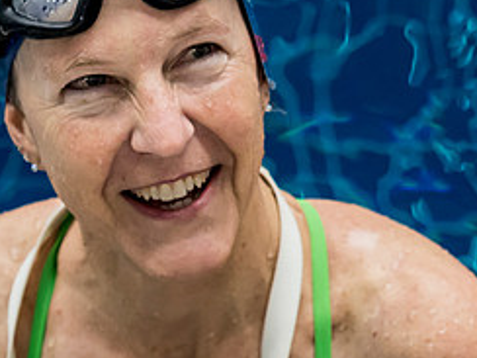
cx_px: 187
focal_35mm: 246
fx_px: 3390
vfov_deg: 6.0
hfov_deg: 8.0
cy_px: 233
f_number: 2.8
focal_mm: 46
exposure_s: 1/400
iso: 1250
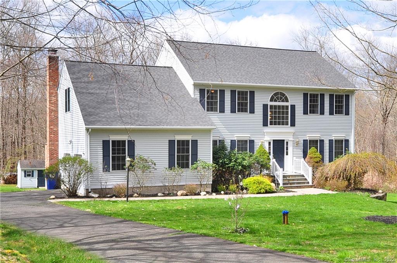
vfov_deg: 43.5
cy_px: 132
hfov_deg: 62.0
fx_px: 330
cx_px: 198
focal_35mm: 30
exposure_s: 1/400
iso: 320
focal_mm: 20
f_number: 9
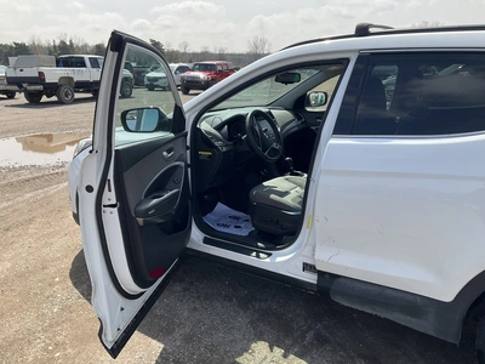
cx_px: 242
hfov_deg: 61.7
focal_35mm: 29
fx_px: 406
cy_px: 182
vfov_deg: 48.2
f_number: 1.8
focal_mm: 3
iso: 25
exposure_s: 1/1221
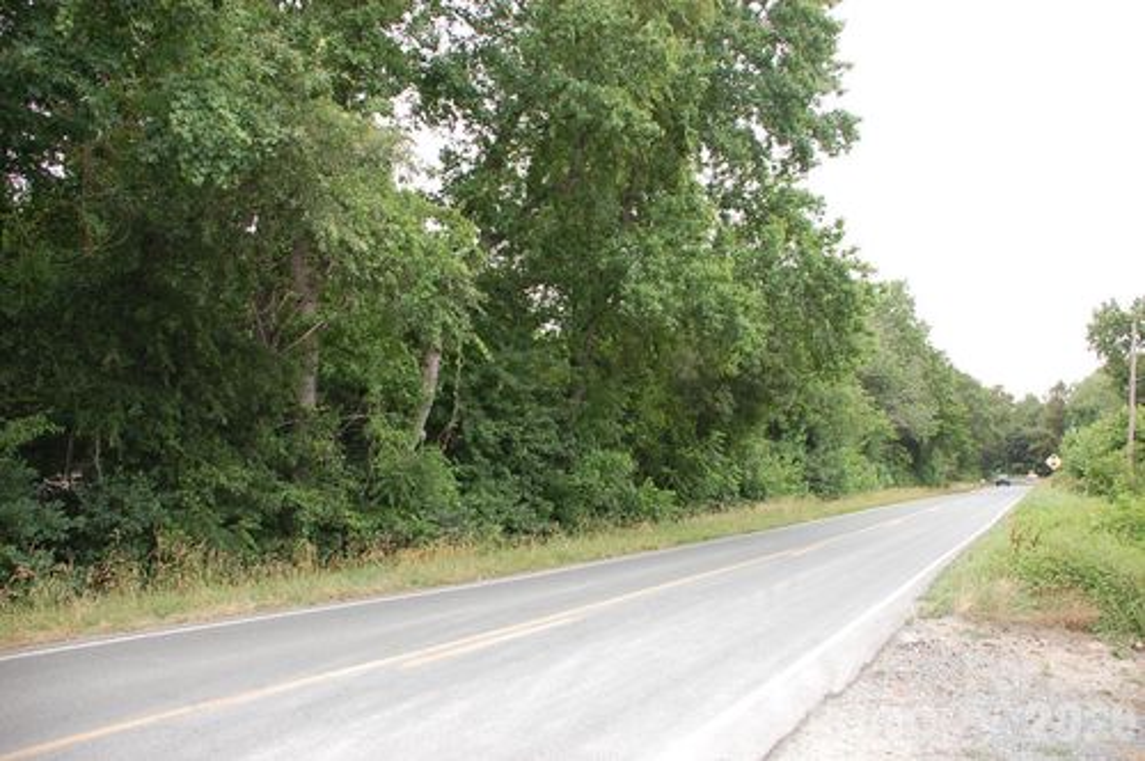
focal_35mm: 27
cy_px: 380
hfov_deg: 67.4
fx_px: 858
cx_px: 572
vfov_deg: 47.8
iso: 400
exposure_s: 1/320
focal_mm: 18
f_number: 3.5
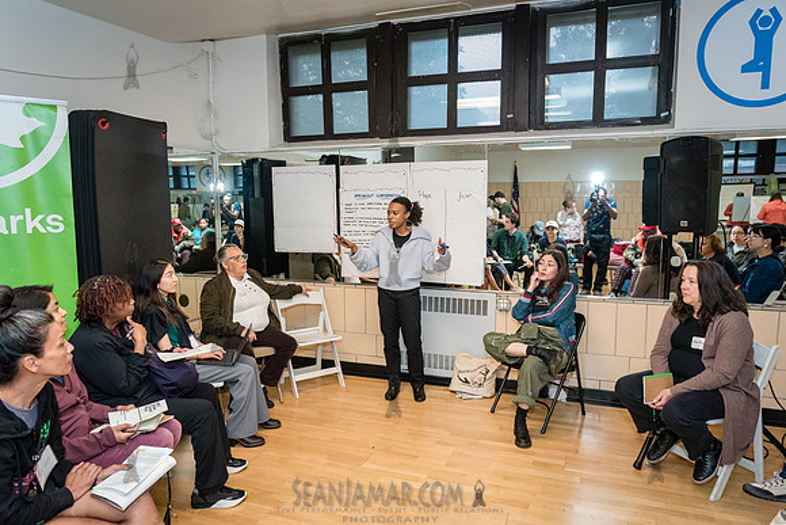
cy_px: 262
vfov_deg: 52.2
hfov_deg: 72.6
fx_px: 535
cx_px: 393
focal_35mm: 24
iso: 5000
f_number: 4
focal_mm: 24
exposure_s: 1/250
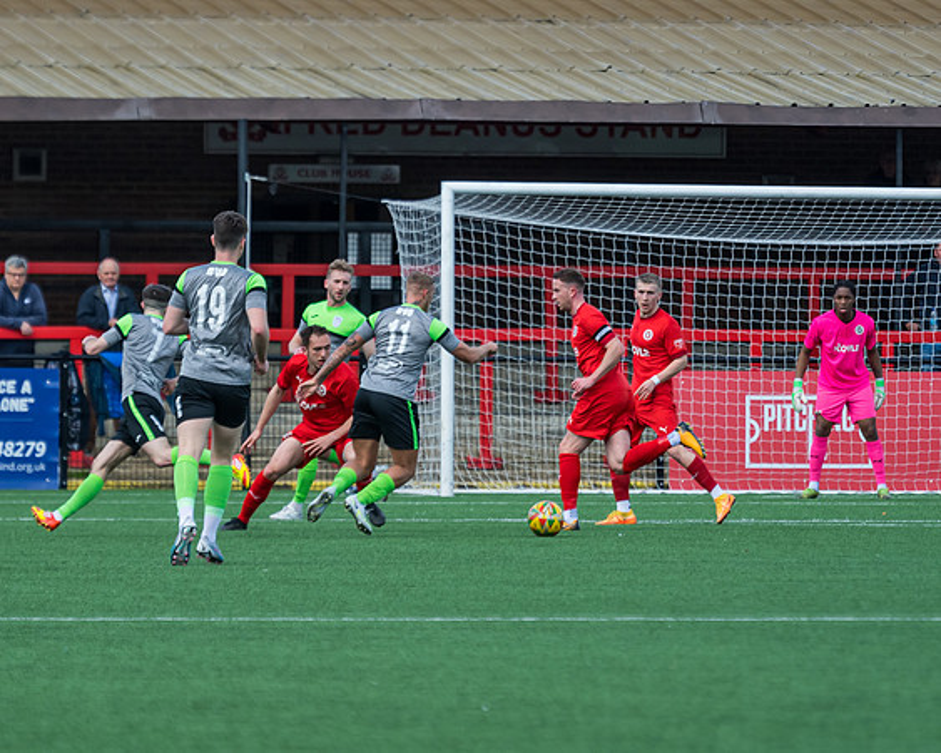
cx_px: 347
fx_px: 12441
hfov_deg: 4.3
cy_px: 400
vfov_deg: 3.5
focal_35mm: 447
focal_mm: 240
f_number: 4
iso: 400
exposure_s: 1/1250
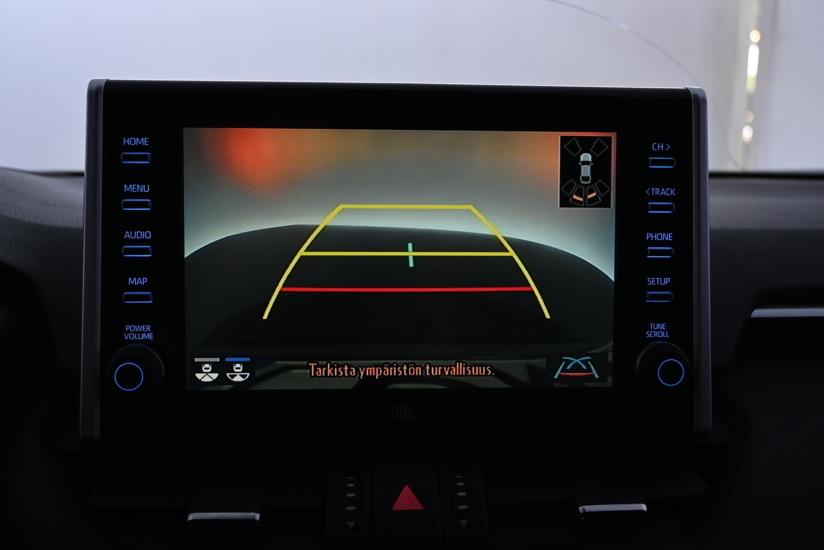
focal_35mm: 37
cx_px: 412
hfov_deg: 52.2
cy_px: 275
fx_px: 841
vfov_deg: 36.2
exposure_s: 1/40
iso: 500
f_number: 4.2
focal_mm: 24.5
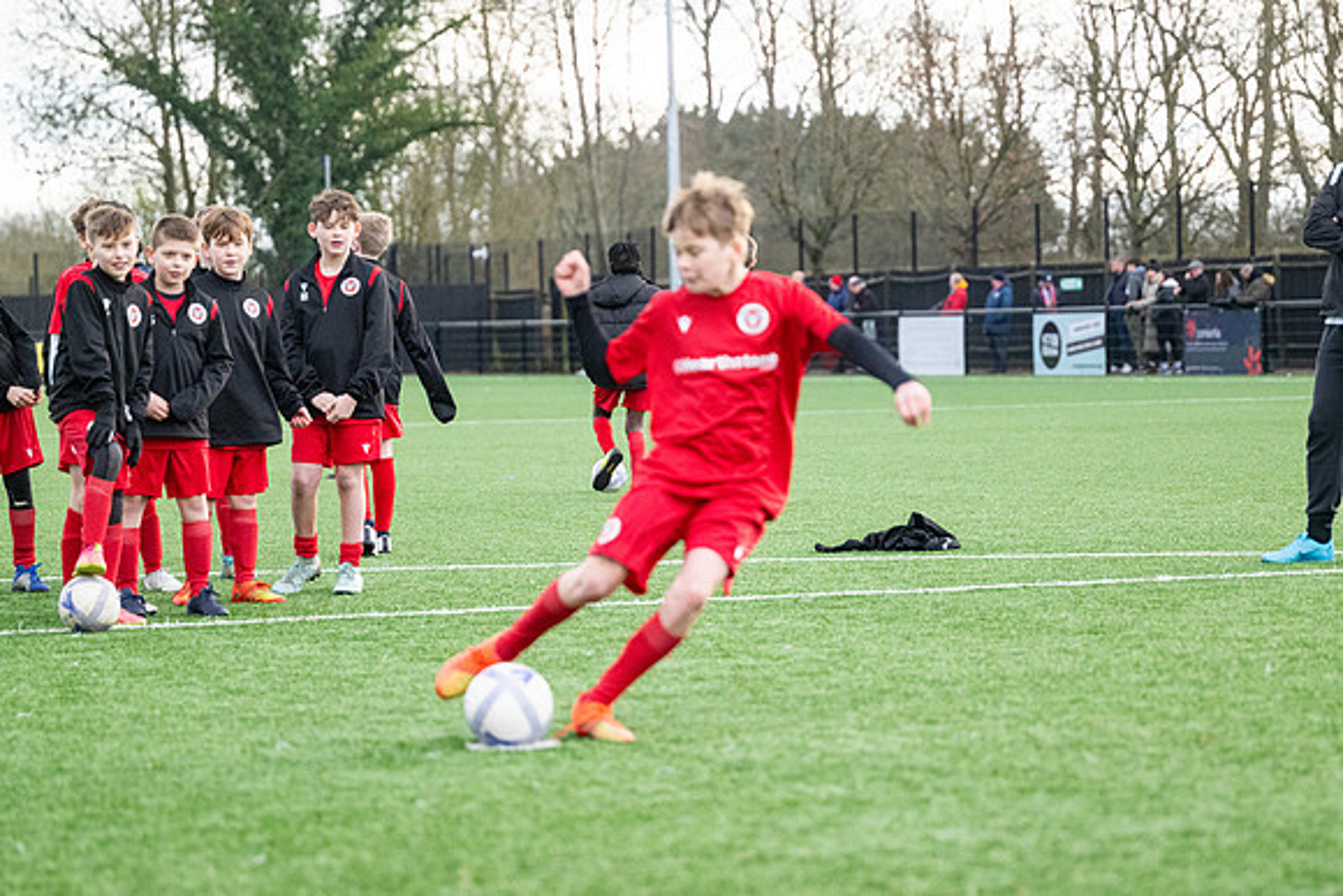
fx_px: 5224
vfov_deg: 9.8
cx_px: 672
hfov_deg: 14.7
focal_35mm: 140
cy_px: 448
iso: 2000
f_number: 4
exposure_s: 1/2000
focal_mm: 140
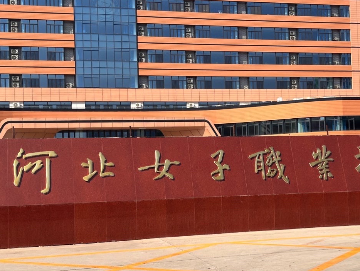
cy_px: 144
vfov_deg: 25.7
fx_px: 593
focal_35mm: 57
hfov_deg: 33.6
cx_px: 221
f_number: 1.6
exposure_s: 1/2967
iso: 50
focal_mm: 5.1
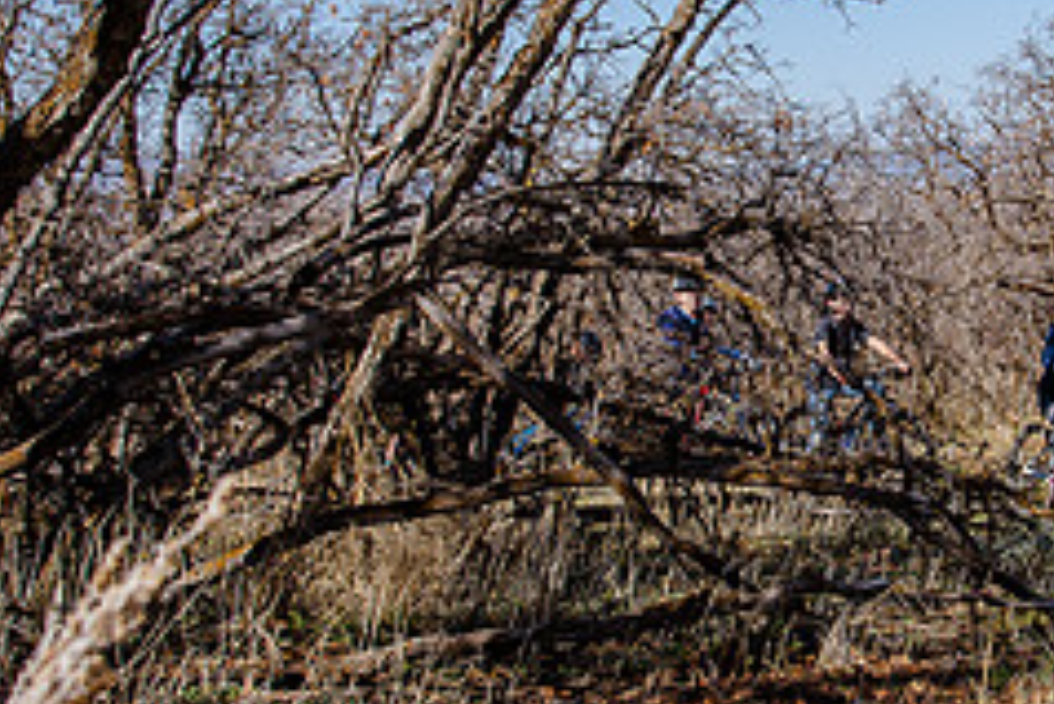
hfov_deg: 20.5
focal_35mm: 98
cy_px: 386
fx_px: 2871
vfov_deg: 14.0
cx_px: 909
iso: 200
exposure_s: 1/250
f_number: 10
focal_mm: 35
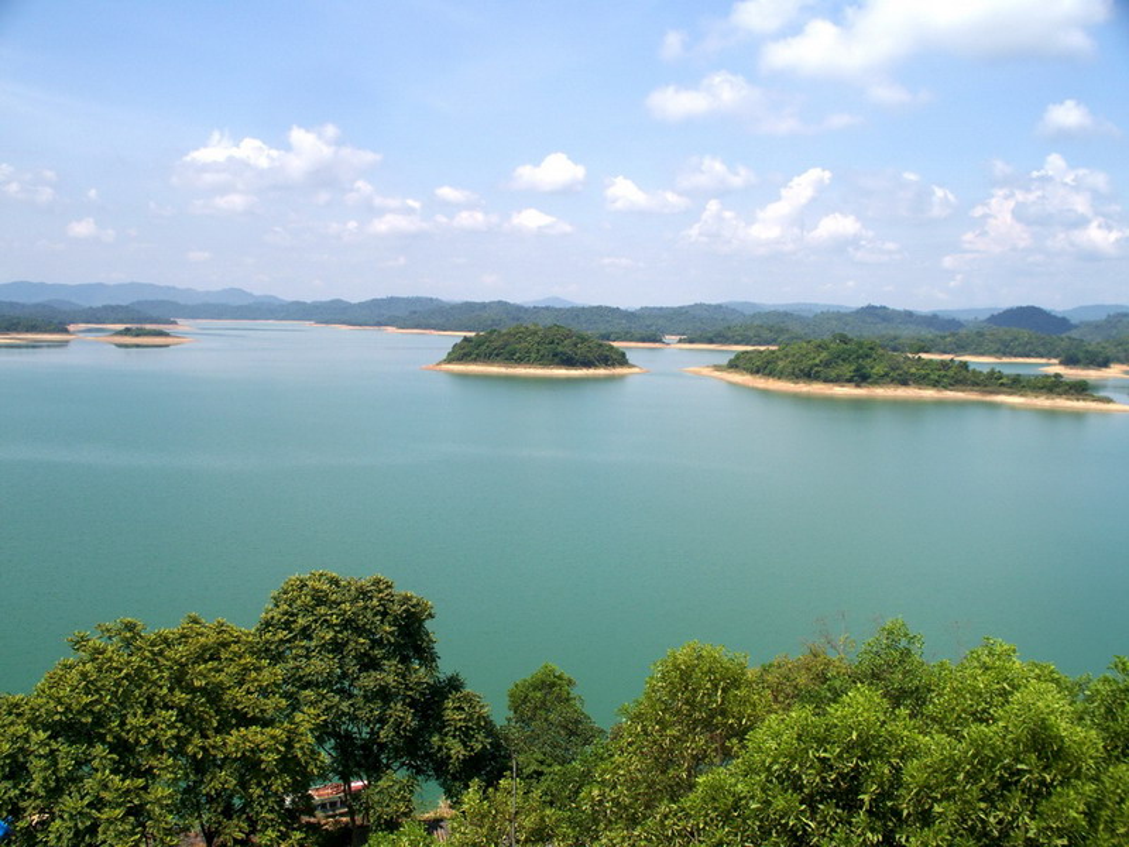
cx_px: 564
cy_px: 424
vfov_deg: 39.7
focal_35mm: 36
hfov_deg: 51.4
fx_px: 1174
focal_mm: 7.54
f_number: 5
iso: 64
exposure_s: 1/400
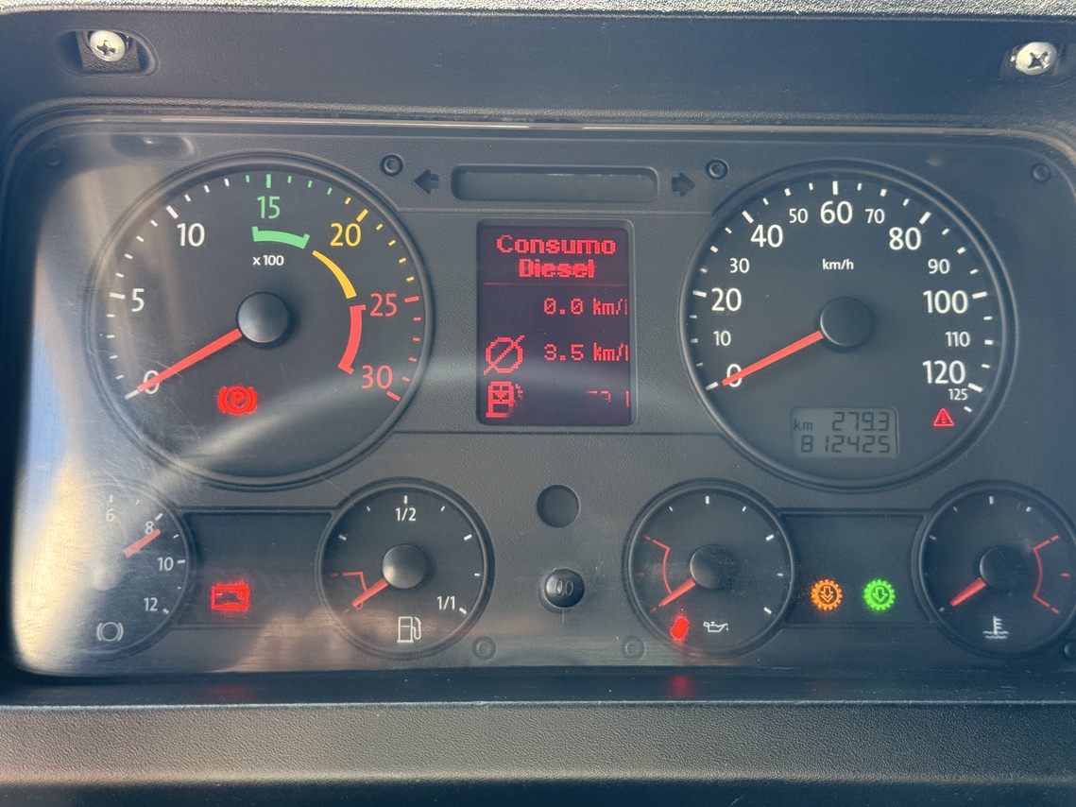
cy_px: 404
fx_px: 1492
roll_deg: -1.3
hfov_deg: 39.7
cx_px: 538
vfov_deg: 30.3
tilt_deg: -24.5
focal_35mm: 48
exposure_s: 1/139
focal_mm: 6.76
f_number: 1.78
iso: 200
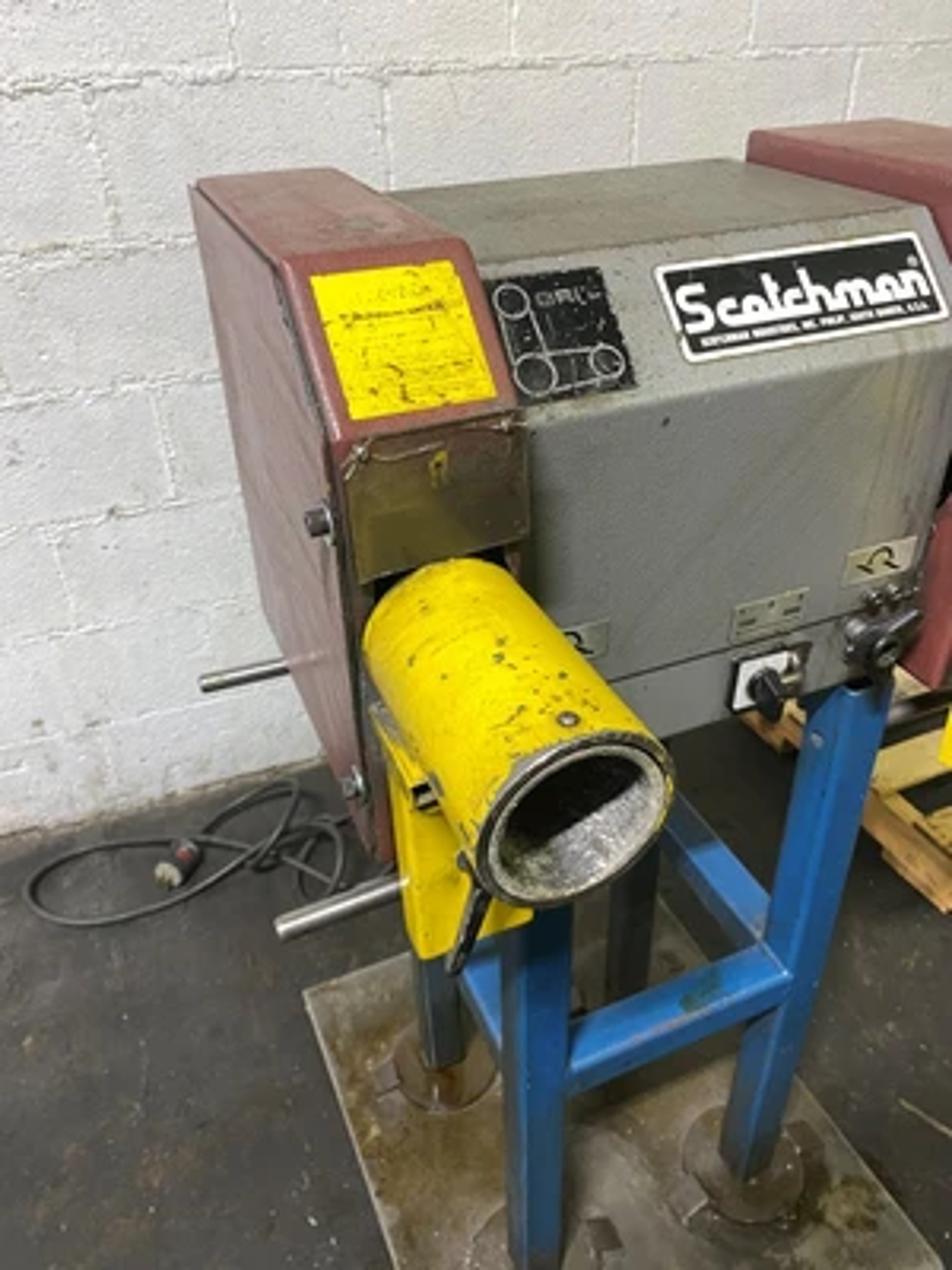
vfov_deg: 67.3
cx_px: 476
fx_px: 953
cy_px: 635
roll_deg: +1.5
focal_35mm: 26
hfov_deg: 53.1
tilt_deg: -33.7
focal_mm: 4.25
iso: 125
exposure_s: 1/60
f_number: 1.8
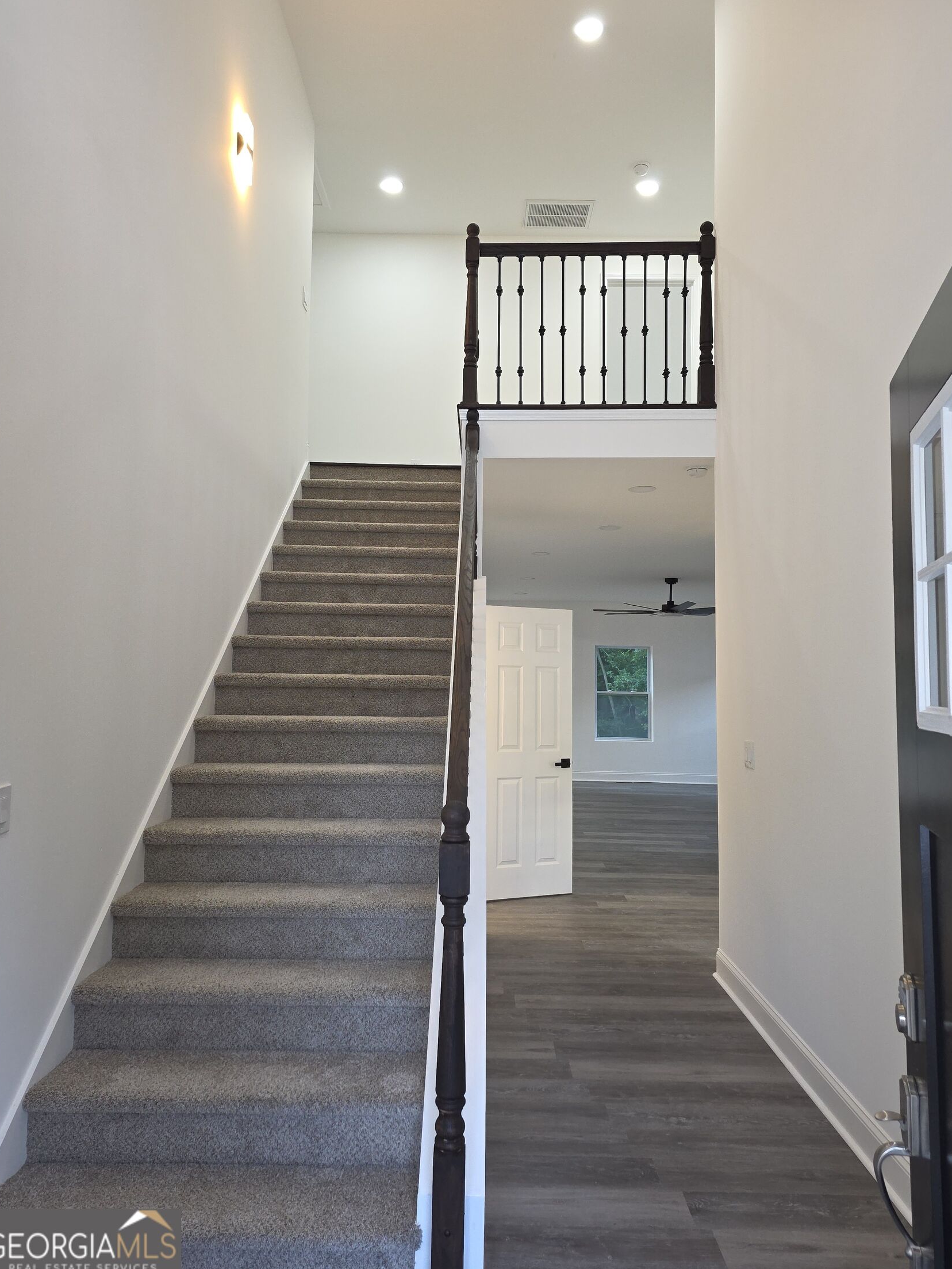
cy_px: 613
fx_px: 880
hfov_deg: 56.8
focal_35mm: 24
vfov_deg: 71.6
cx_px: 479
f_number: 1.7
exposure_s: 1/60
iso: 125
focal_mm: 6.25
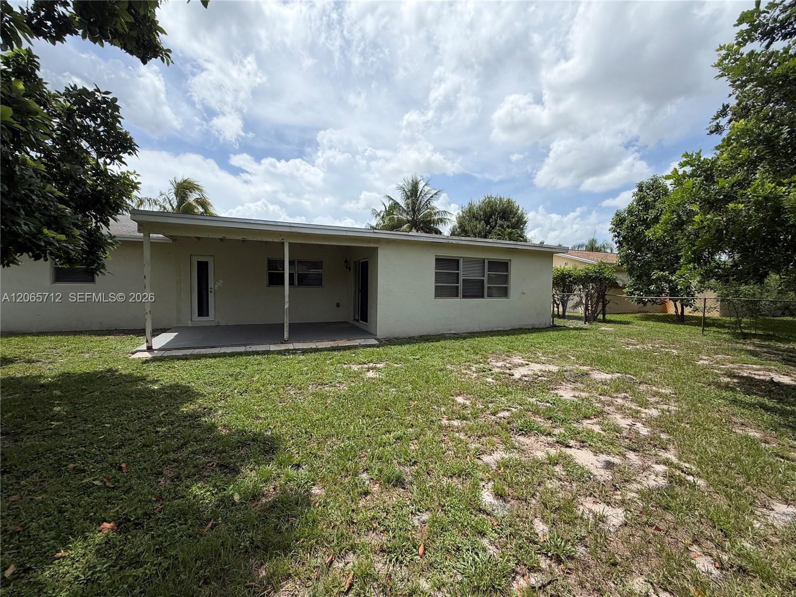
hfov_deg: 102.1
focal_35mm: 14
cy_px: 298
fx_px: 322
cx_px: 398
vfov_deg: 85.7
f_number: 2.2
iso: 20
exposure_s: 1/1464
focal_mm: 2.22
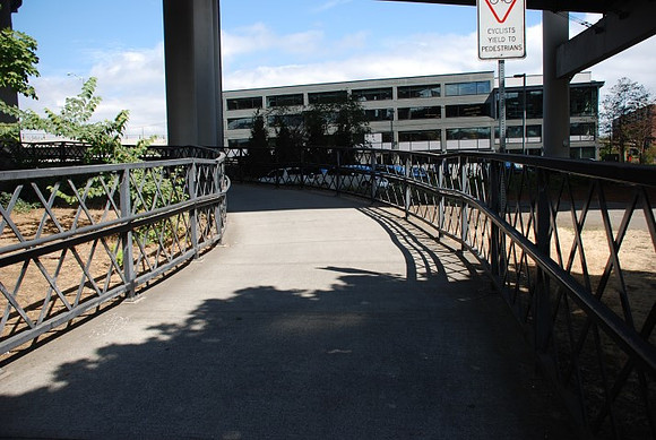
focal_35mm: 30
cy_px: 220
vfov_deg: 43.8
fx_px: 548
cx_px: 328
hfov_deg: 61.8
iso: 100
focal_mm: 20
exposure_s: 1/500
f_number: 4
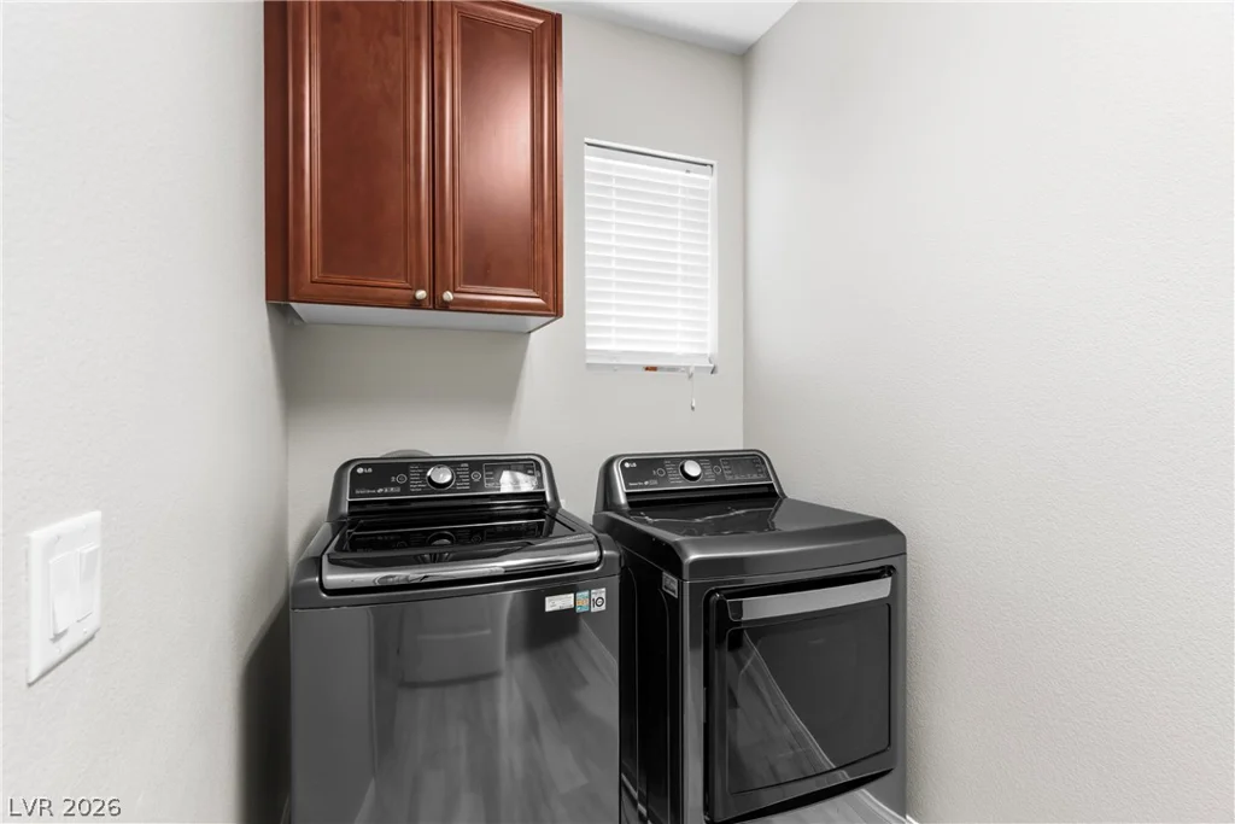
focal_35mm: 17
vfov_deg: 70.5
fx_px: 583
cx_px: 618
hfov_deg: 93.3
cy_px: 412
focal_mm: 17
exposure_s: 1/2.5
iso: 400
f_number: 8
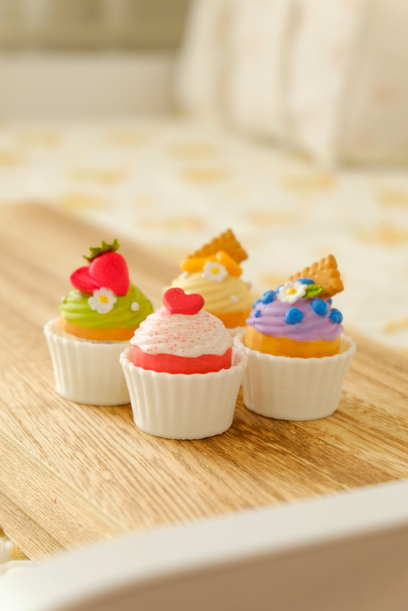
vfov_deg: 27.0
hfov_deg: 18.2
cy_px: 306
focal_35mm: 75
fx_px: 1275
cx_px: 204
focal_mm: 50
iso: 640
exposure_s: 1/125
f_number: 5.6
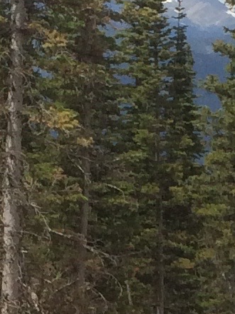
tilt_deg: -15.1
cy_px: 645
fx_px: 1946
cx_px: 301
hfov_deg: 6.8
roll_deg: -3.5
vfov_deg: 8.7
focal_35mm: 215
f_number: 2.2
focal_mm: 4.15
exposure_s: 1/3165
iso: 32
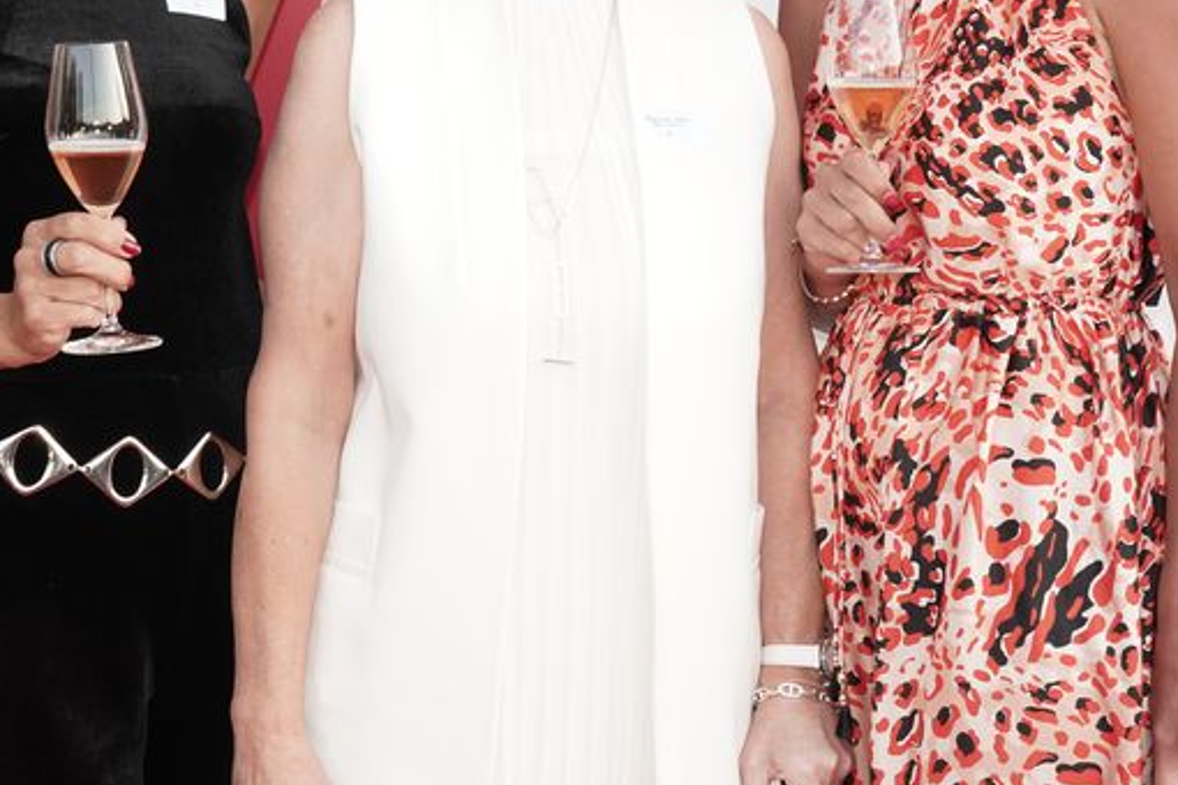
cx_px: 582
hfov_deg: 23.4
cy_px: 203
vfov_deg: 15.6
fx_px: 2847
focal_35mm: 87
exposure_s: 1/60
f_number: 11
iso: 1600
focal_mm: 37
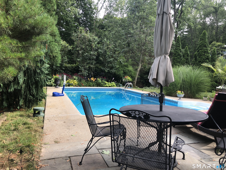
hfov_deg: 63.4
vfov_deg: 49.7
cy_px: 85
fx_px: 183
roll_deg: -2.2
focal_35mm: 28
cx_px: 113
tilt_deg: -2.7
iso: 20
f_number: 1.8
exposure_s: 1/273
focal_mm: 3.99
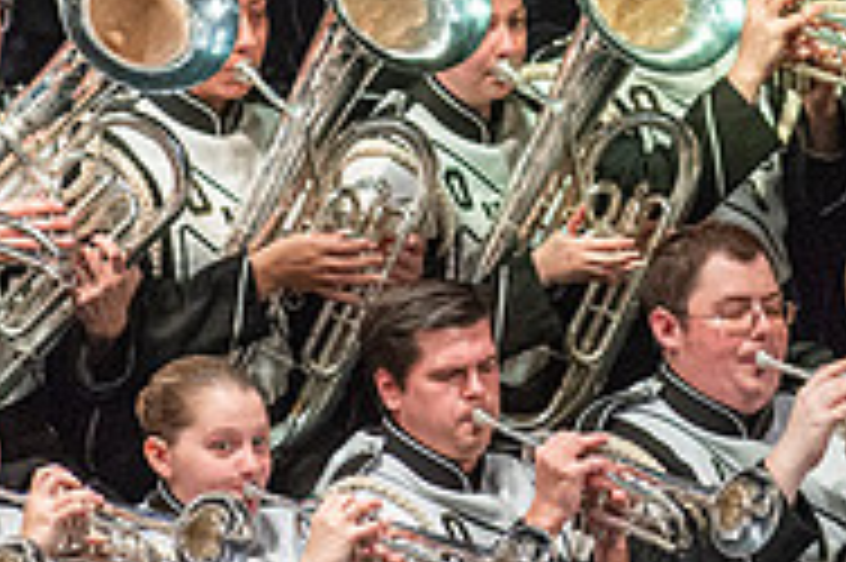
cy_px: -220
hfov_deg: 2.2
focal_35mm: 925
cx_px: 752
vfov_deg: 1.5
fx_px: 21718
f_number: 5.6
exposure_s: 1/400
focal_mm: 300
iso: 5000
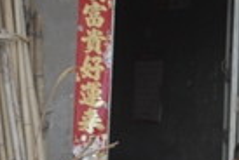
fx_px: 1018
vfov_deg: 9.0
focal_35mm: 153
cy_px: 101
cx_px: 286
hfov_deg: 13.0
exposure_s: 1/90
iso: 200
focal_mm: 28
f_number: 8
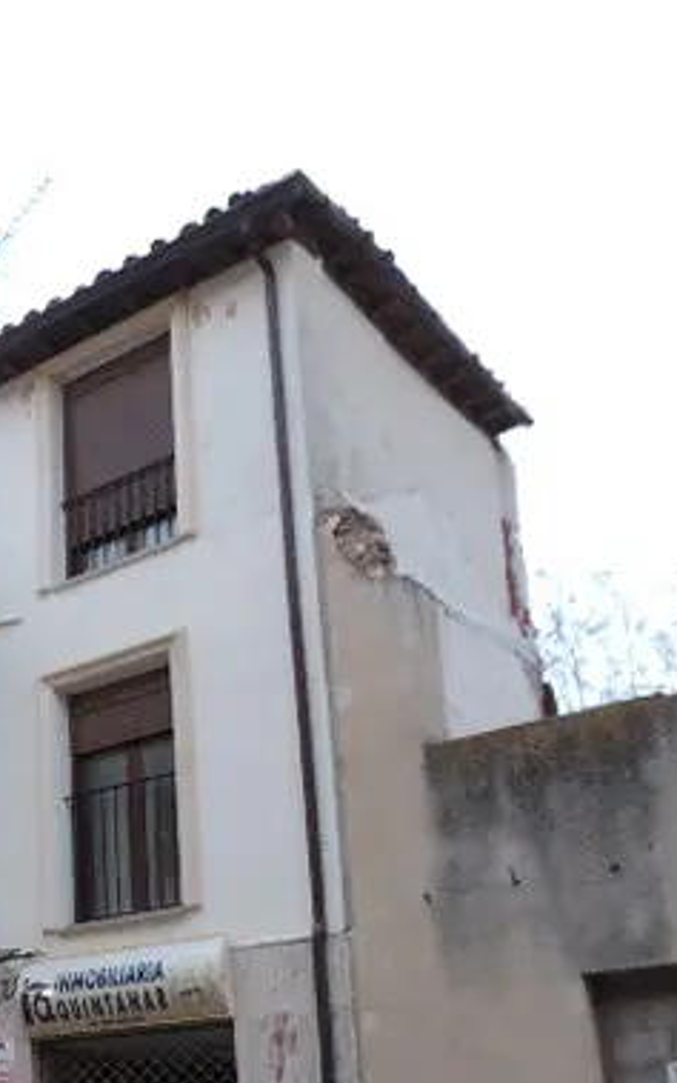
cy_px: 809
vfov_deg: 44.7
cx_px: 54
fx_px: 1269
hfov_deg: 28.6
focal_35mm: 43
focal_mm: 4.3
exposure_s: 1/25
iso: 400
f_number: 3
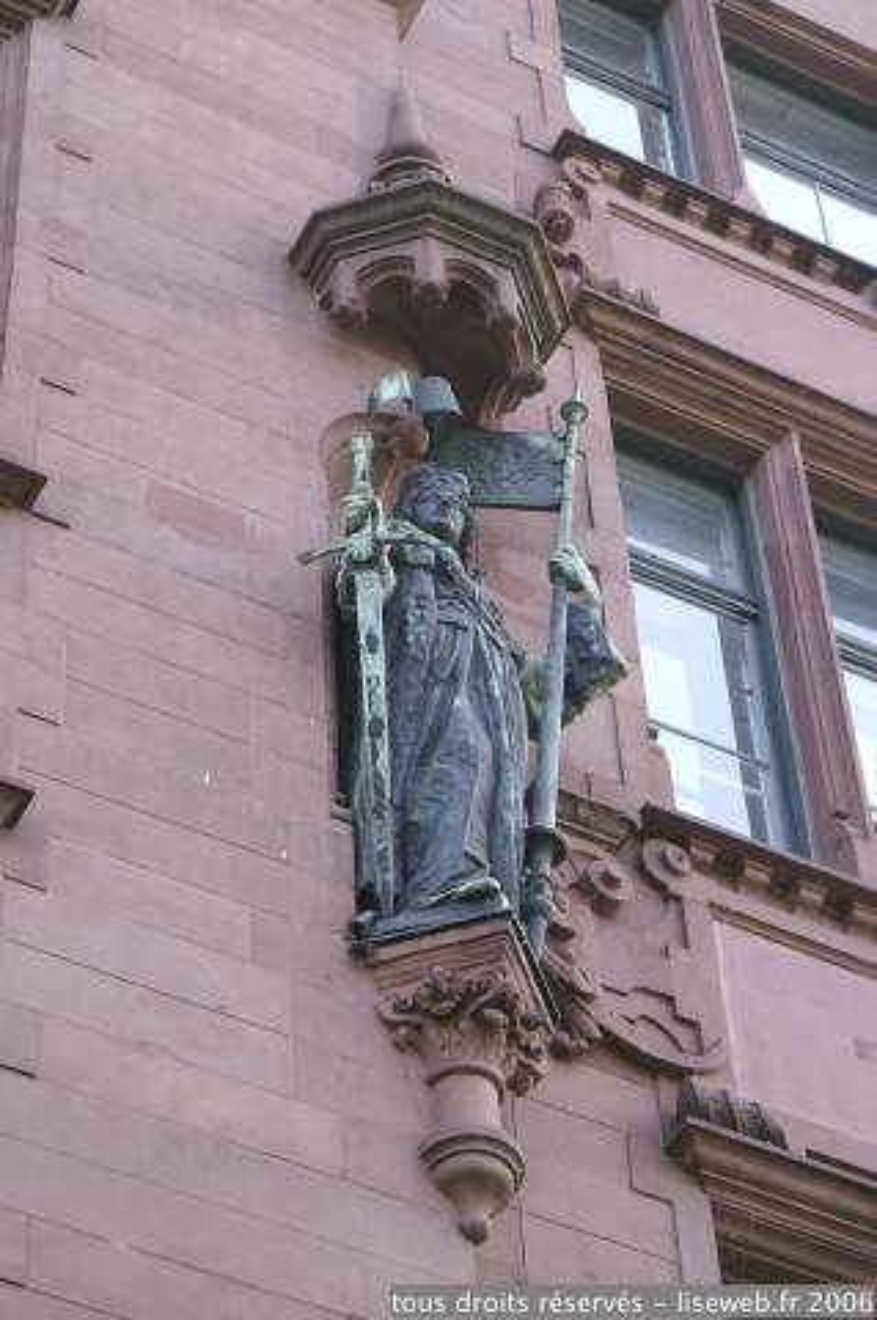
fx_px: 3845
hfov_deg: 13.0
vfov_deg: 19.5
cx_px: 438
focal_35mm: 105
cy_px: 660
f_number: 6.3
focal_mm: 70
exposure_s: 1/30
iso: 100
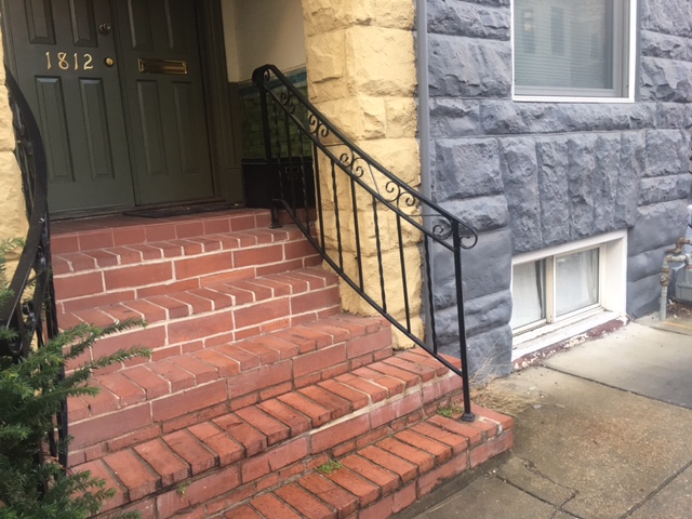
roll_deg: +4.5
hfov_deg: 61.7
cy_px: 260
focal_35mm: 29
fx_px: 580
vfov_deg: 48.2
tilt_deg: -7.3
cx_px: 346
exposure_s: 1/15
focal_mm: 4.15
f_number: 2.2
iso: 25
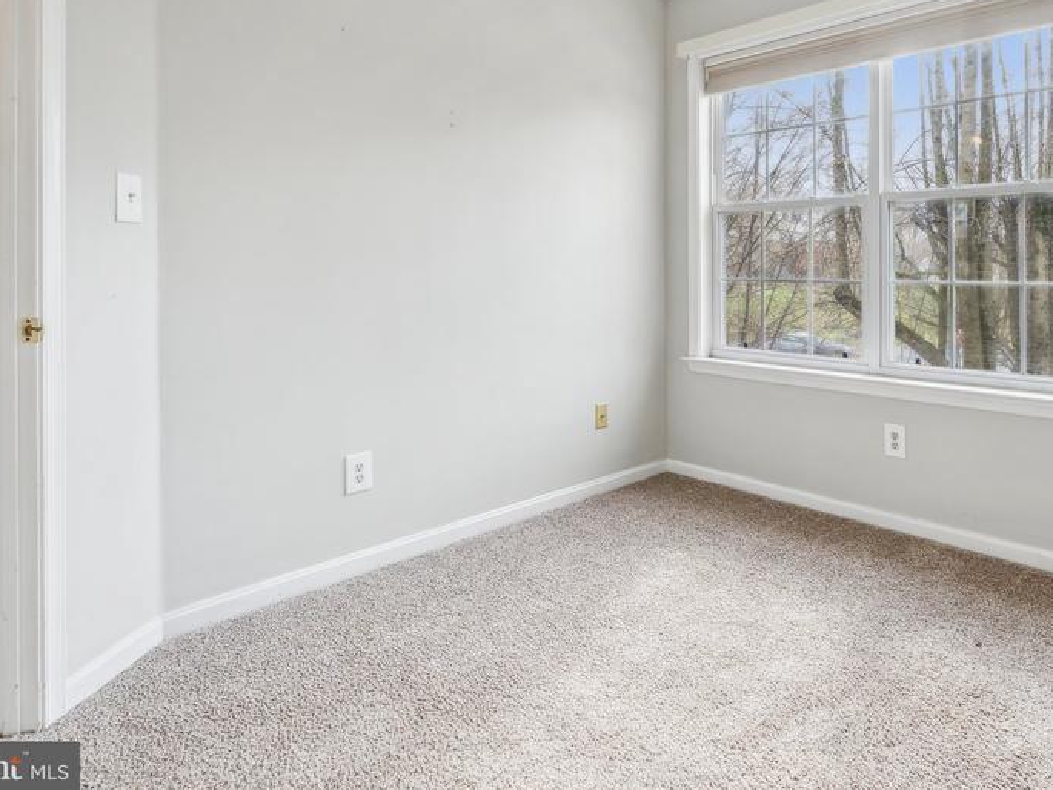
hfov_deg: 71.9
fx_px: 700
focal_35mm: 23
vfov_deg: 57.8
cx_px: 696
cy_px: 273
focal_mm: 16
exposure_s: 1/13
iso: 200
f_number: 7.1
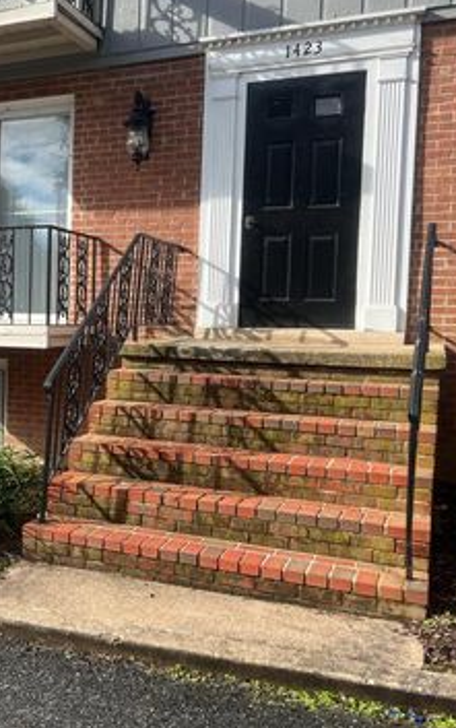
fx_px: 775
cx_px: 47
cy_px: 345
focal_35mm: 39
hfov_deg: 31.3
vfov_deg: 50.3
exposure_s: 1/2208
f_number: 1.5
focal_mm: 5.7
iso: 50
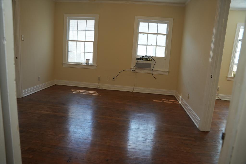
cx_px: 123
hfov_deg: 73.8
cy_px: 82
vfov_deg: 53.1
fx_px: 164
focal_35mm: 24
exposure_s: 1/160
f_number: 4
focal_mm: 24
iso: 800
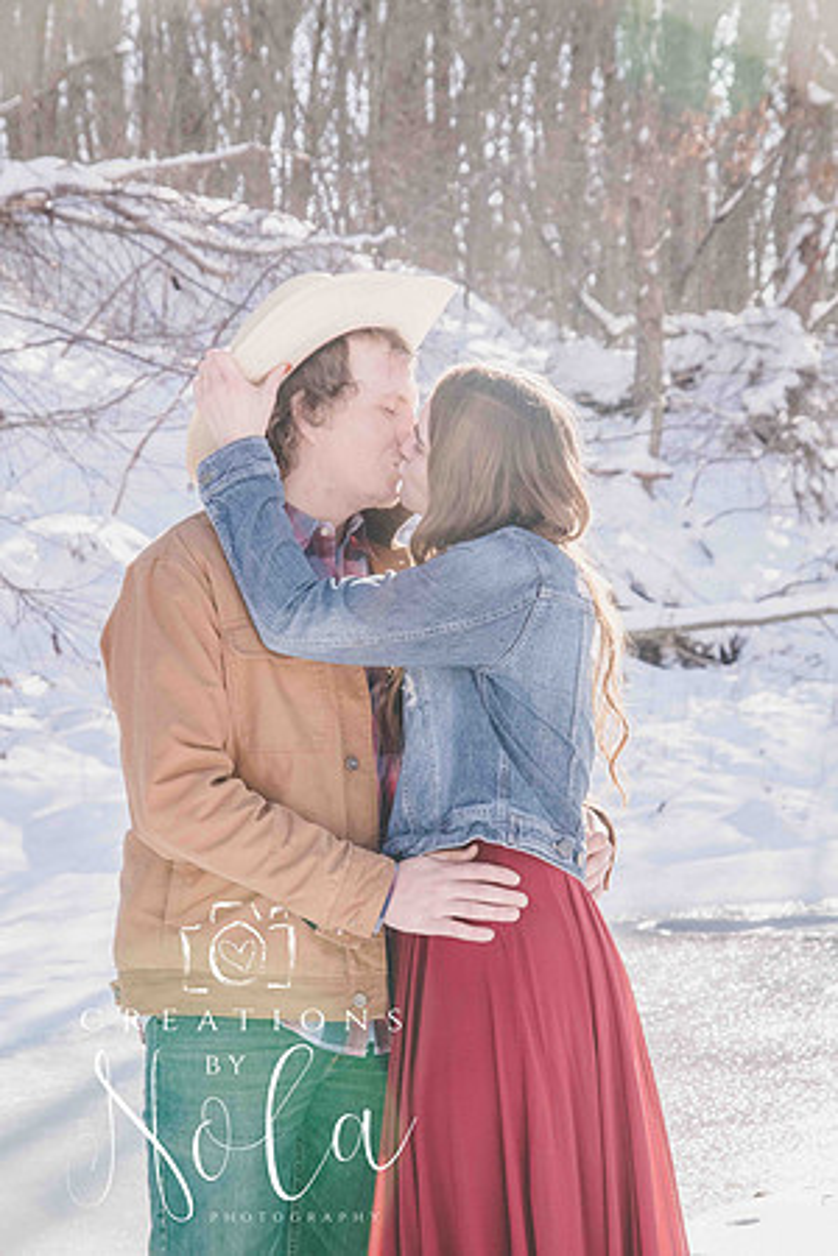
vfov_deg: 18.6
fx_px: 3841
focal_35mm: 110
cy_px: 628
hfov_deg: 12.5
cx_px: 419
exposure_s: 1/320
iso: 800
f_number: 13
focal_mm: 110
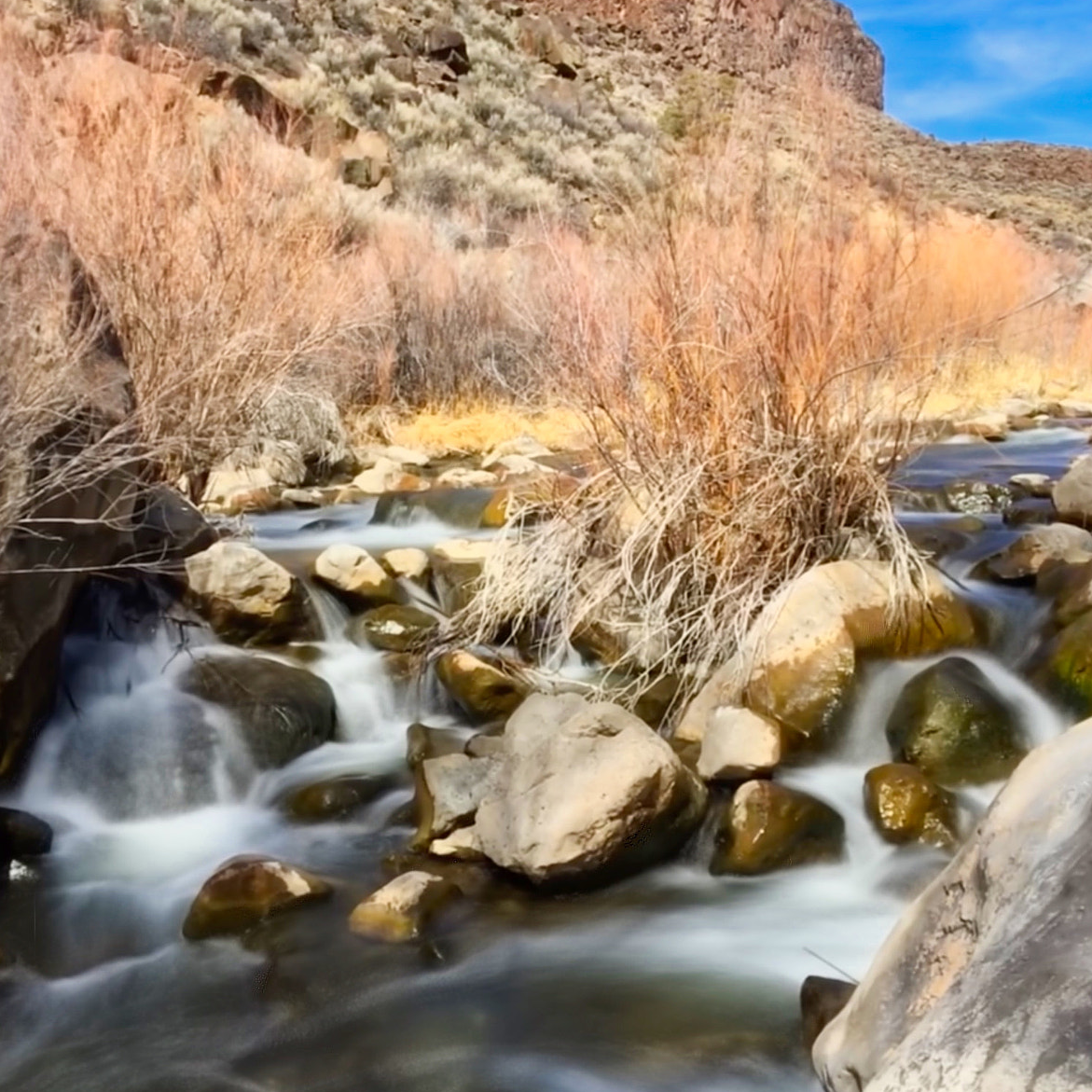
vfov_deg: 47.2
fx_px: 1249
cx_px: 541
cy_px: 598
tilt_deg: -5.8
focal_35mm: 35
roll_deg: +1.0
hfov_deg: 47.2
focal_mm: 4.15
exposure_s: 1/916
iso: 25
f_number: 2.2
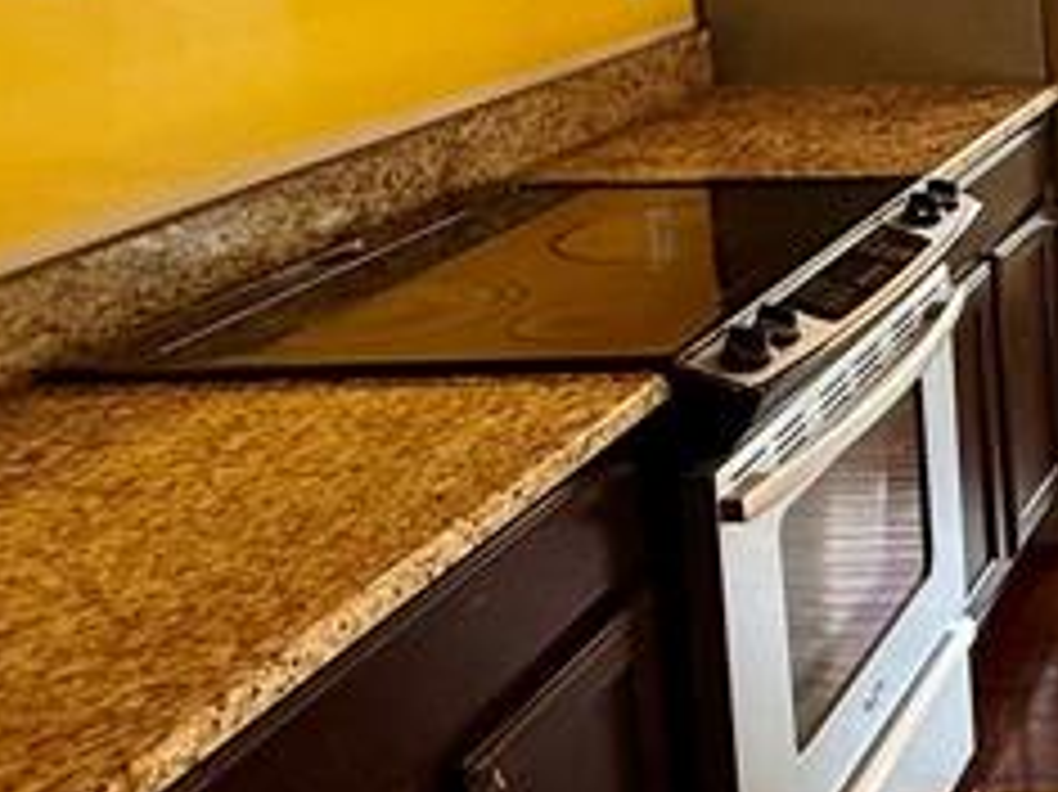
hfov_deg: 23.5
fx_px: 1863
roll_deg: +0.2
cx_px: 1688
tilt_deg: -8.2
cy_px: 14
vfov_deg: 23.1
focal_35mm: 61
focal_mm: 2.22
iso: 80
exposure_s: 1/120
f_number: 2.2
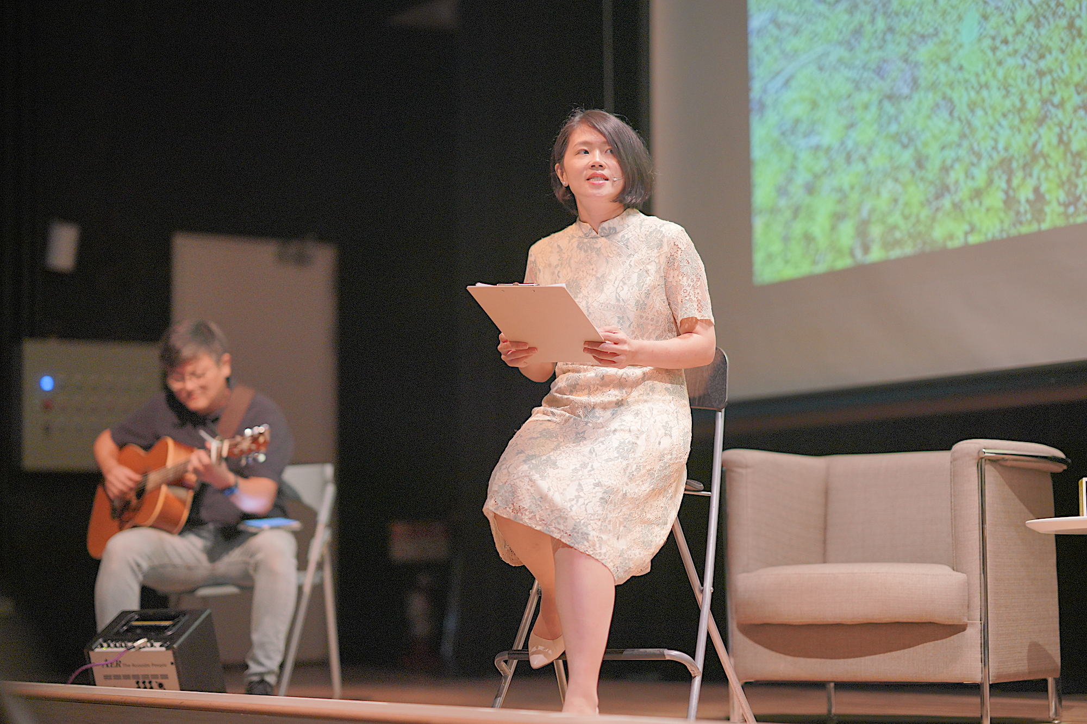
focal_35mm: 85
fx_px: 2566
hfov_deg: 23.9
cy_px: 362
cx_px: 544
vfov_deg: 16.1
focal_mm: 85
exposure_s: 1/60
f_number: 1.4
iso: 2000
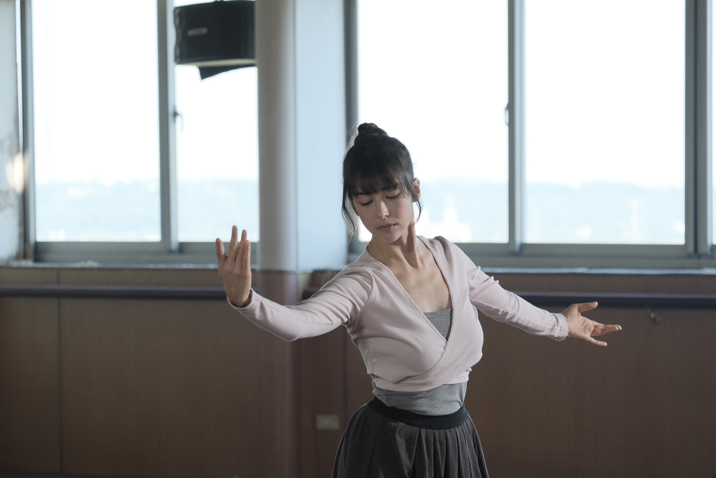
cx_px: 358
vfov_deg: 10.1
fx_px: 2705
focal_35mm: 136
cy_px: 239
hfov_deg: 15.1
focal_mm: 90.4
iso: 1250
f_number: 3.9
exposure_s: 1/400
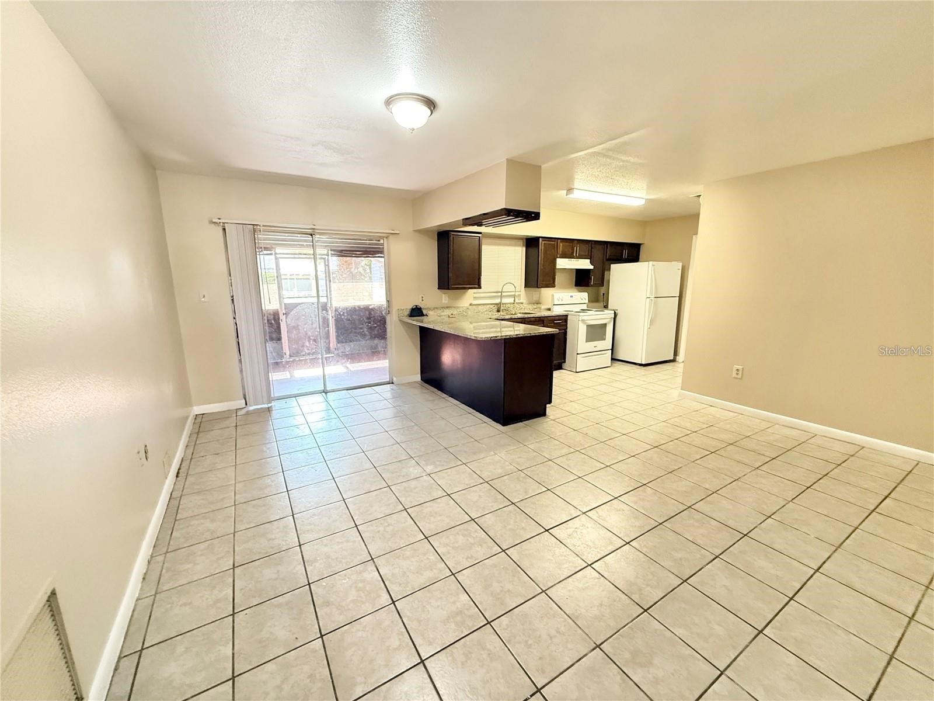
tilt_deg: -9.9
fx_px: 378
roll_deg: +0.3
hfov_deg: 102.1
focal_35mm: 14
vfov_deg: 85.7
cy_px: 350
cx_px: 467
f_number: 2.2
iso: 640
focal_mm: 2.22
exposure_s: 1/60
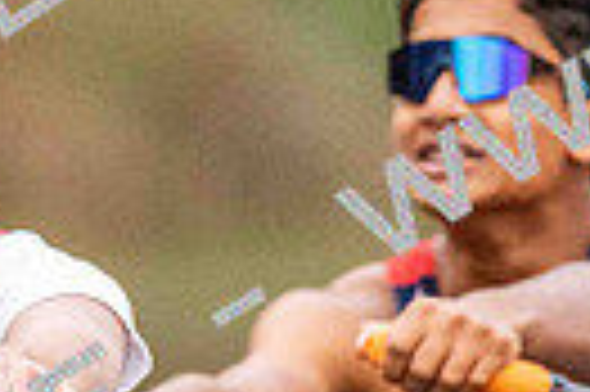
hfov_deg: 0.8
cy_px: 331
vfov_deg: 0.5
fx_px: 43540
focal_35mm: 2660
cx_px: 9
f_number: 4
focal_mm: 600
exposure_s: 1/2500
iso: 10000
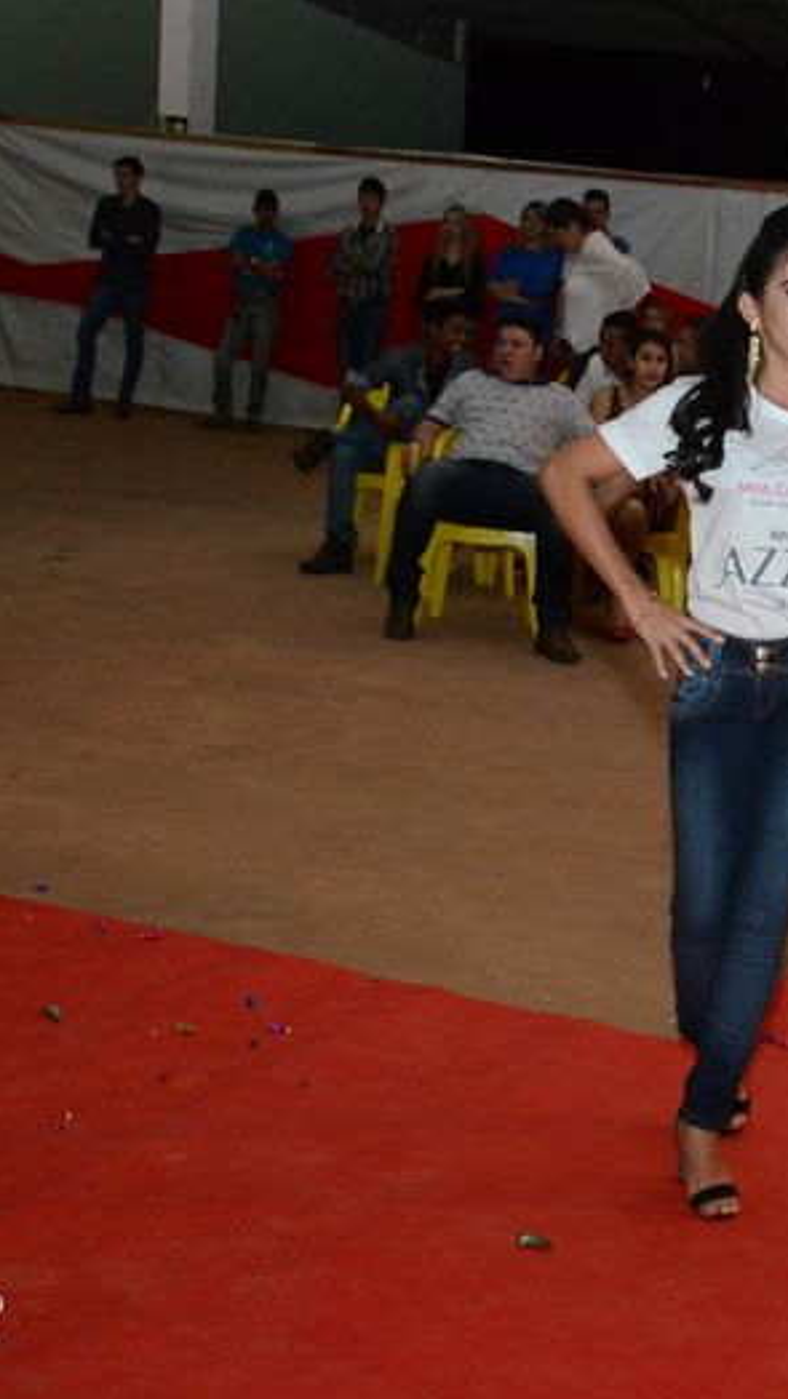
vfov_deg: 31.4
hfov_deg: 17.4
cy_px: 705
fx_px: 2487
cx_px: 849
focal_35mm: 67
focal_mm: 28
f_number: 4
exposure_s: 1/60
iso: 3200
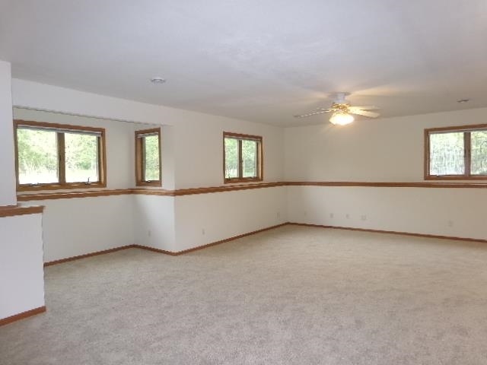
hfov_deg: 71.6
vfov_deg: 56.8
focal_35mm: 24
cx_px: 244
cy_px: 182
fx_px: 338
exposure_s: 1/34
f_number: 3.7
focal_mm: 4.3
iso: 200
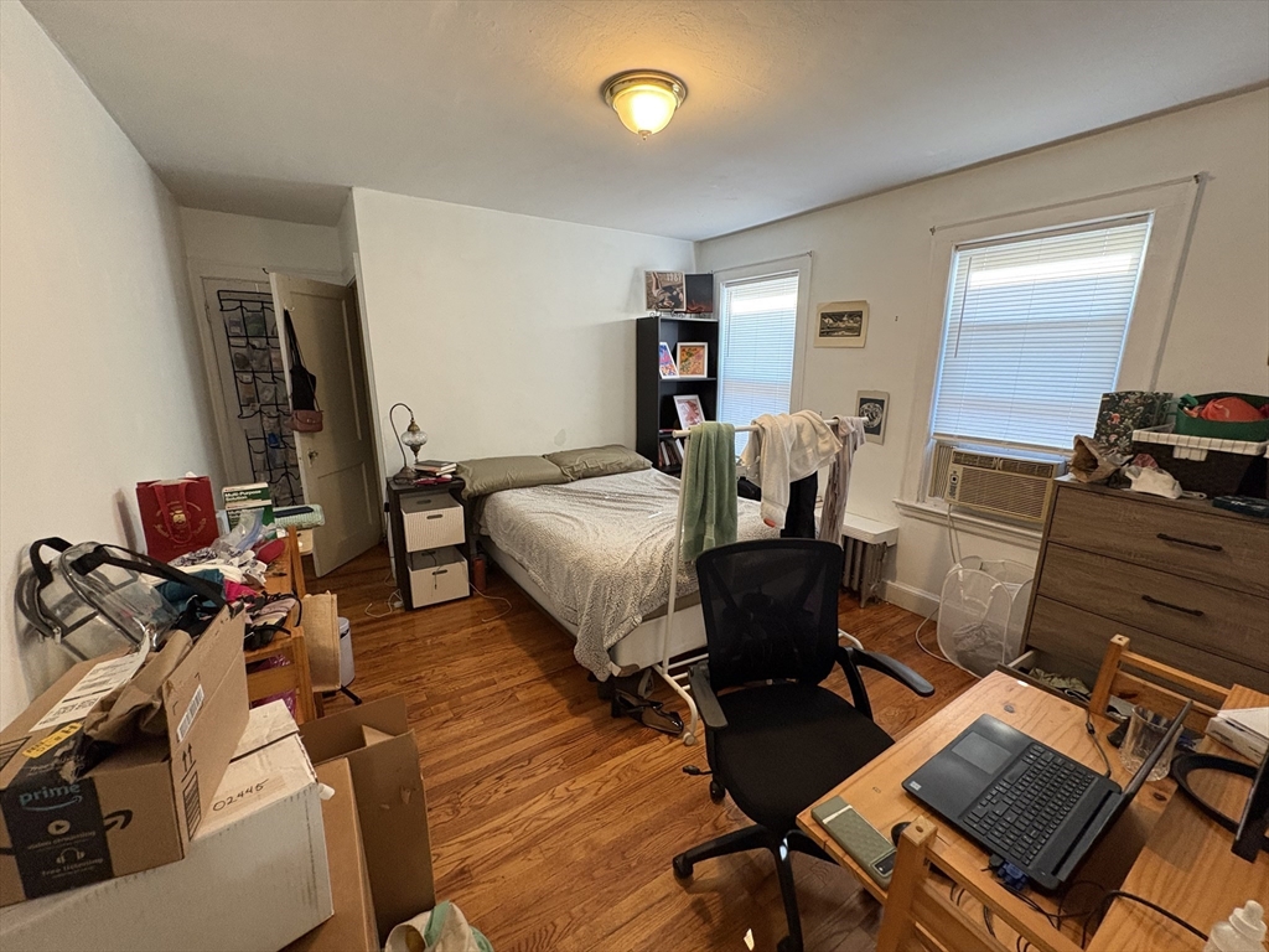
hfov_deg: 102.1
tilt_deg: -12.9
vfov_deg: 85.7
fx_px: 513
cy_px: 476
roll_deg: -0.4
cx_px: 634
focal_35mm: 14
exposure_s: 1/60
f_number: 2.2
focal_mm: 2.22
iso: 500
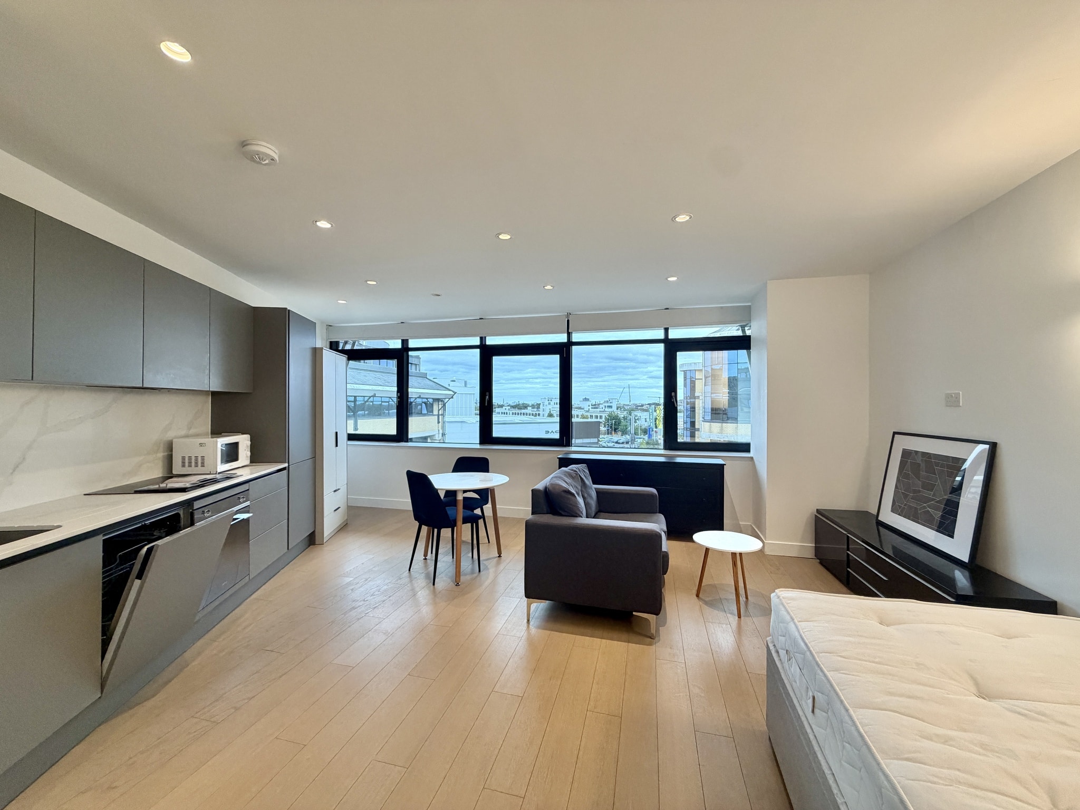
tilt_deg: -0.2
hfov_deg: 102.1
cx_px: 540
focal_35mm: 14
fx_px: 437
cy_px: 405
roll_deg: +0.2
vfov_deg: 85.7
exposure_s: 1/100
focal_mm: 2.22
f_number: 2.2
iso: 250
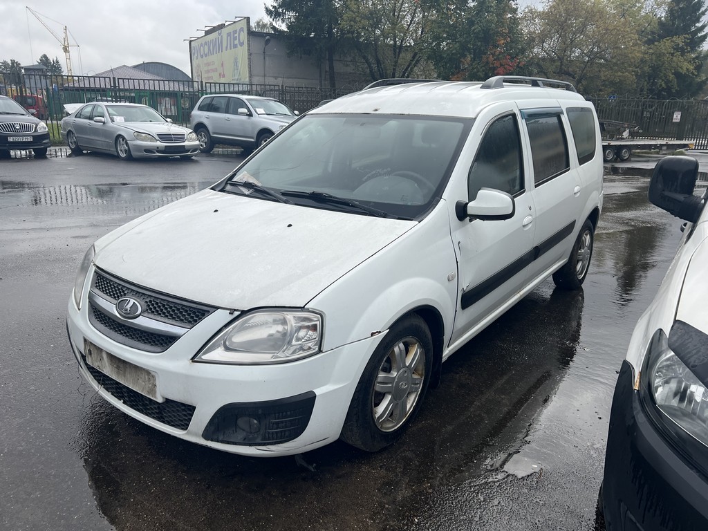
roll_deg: -1.2
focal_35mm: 26
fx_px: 532
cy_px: 266
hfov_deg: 67.3
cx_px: 354
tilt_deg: -18.1
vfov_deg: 53.1
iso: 50
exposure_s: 1/3077
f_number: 1.5
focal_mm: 5.7
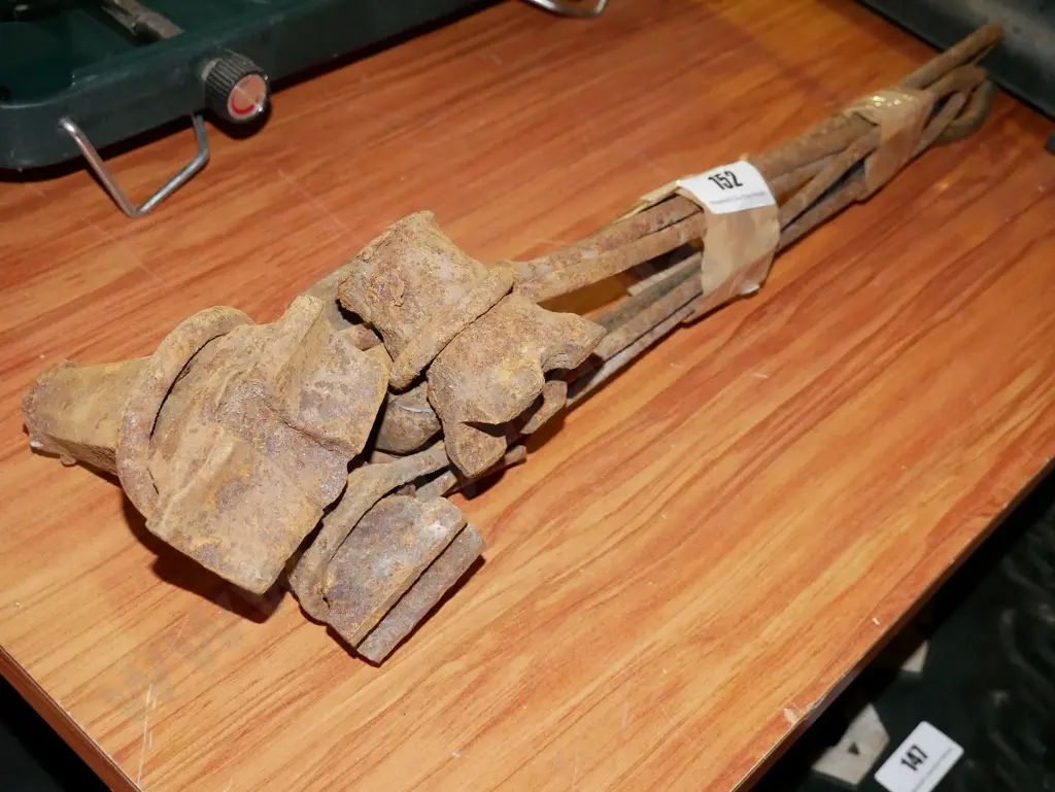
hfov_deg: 42.9
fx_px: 1342
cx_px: 528
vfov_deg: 32.9
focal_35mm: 44
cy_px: 396
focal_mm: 22
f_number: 5.6
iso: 3200
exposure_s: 1/160
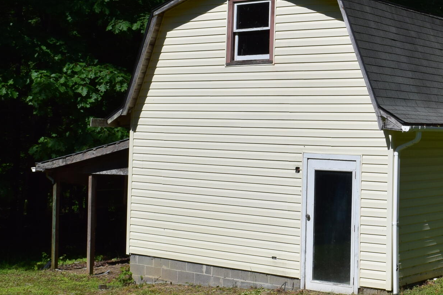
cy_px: 110
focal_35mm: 66
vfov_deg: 20.6
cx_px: 396
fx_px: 812
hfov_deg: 29.3
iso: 200
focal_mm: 18
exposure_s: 1/640
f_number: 11
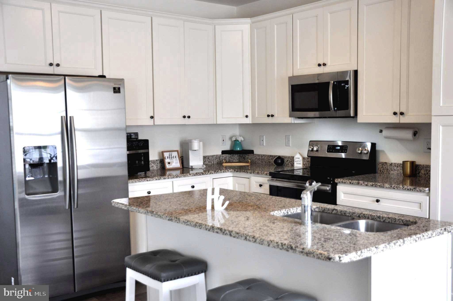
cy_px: 150
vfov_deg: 32.9
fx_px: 509
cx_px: 226
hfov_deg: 48.0
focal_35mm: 40
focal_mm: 27
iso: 400
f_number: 4.5
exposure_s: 1/80
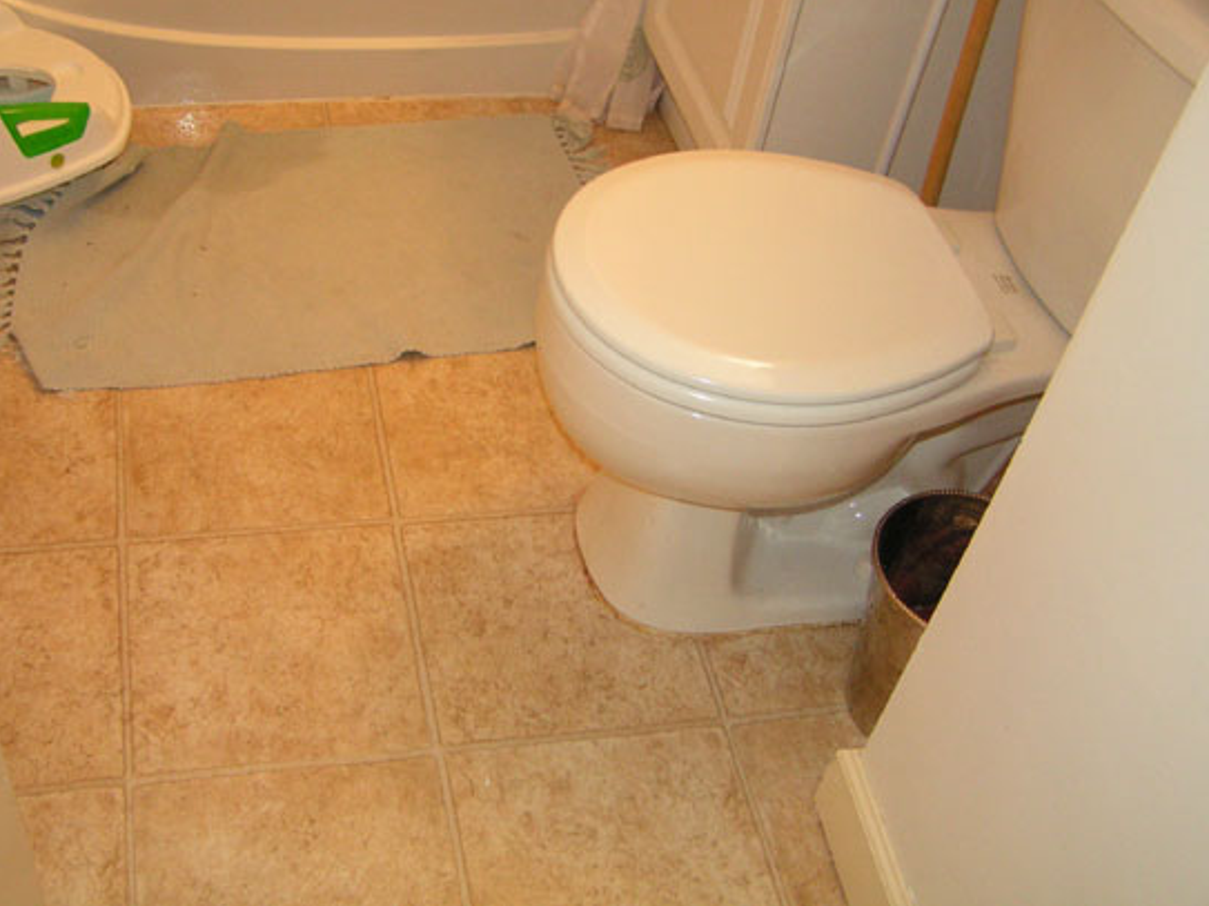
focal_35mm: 42
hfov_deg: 44.8
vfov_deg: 34.3
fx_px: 1467
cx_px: 559
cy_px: 407
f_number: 2.8
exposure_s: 1/40
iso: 200
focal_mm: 6.3
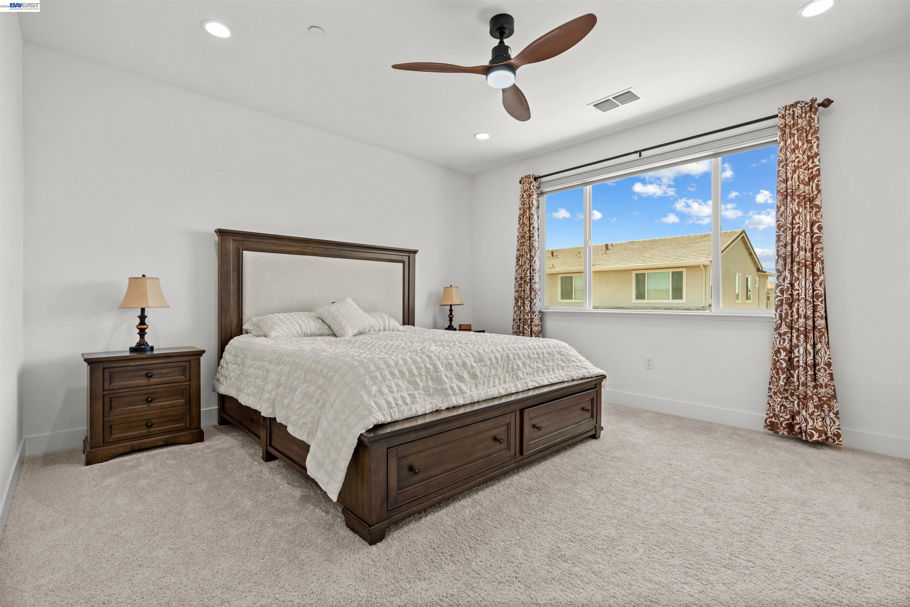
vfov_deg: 73.7
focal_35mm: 16
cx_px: 455
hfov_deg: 96.7
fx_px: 404
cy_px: 304
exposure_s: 1/4
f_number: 8
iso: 100
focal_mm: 16
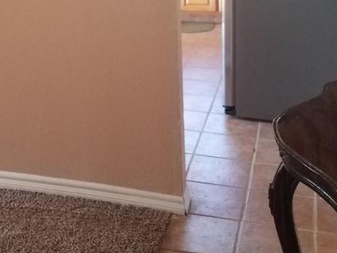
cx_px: 110
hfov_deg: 29.2
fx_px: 643
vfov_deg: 20.5
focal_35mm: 66
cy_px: -66
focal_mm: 4.2
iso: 200
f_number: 1.7
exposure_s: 1/60
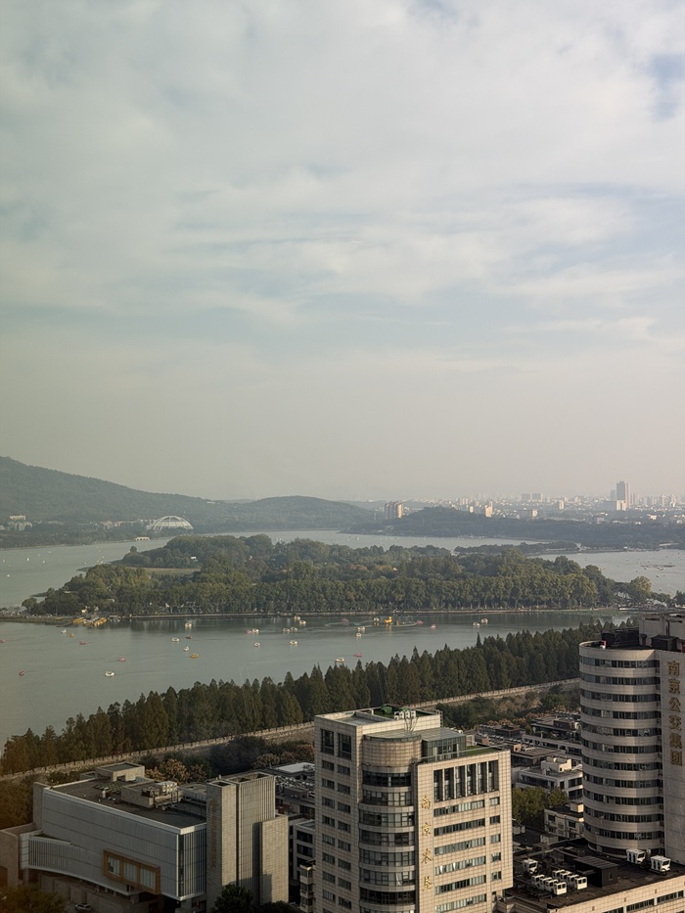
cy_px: 456
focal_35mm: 48
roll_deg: +0.4
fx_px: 1266
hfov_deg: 30.3
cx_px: 342
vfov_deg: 39.7
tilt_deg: +1.6
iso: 64
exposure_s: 1/1931
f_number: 1.78
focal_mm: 6.76
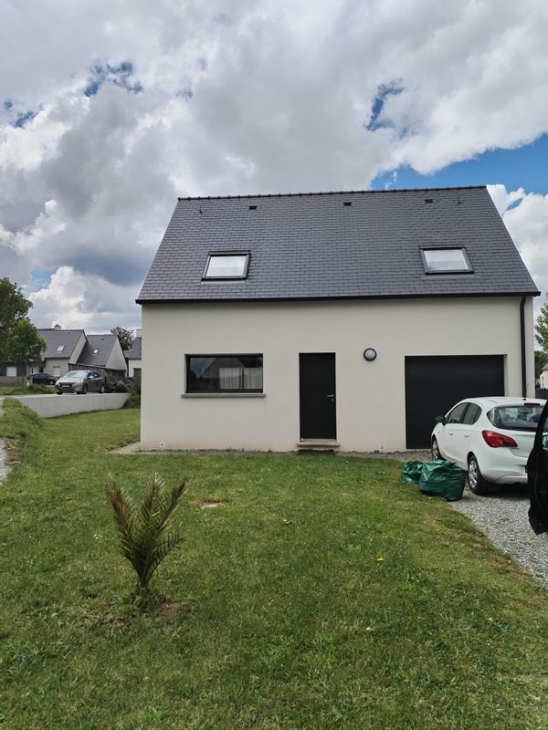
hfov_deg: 53.1
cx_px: 274
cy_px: 365
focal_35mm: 26
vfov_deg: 67.3
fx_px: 549
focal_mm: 4.75
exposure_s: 1/1442
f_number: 1.8
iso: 100
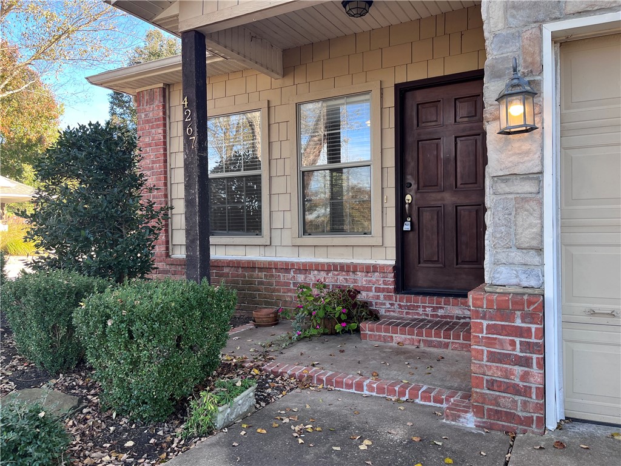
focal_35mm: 26
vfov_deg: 53.1
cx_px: 310
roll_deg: +1.4
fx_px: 466
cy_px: 233
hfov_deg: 67.3
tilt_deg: -1.2
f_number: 1.6
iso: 40
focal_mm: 5.1
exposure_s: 1/174
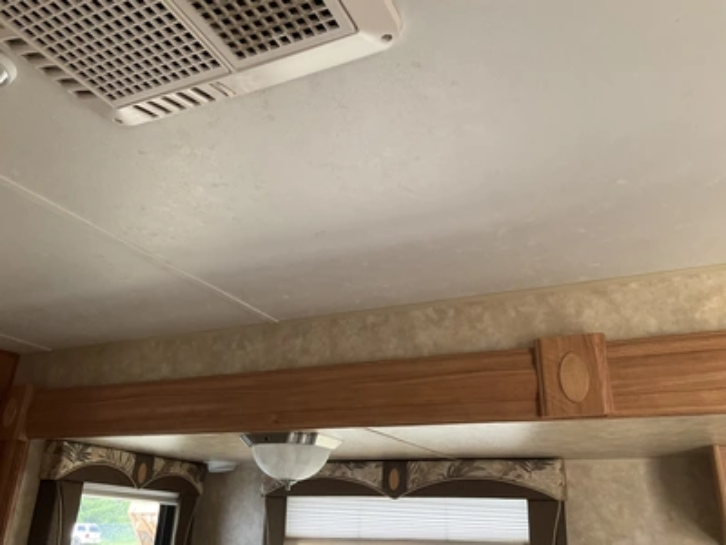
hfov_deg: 61.7
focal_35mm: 29
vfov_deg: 48.2
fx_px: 608
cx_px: 363
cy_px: 272
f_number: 1.8
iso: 64
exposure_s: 1/113
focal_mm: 3
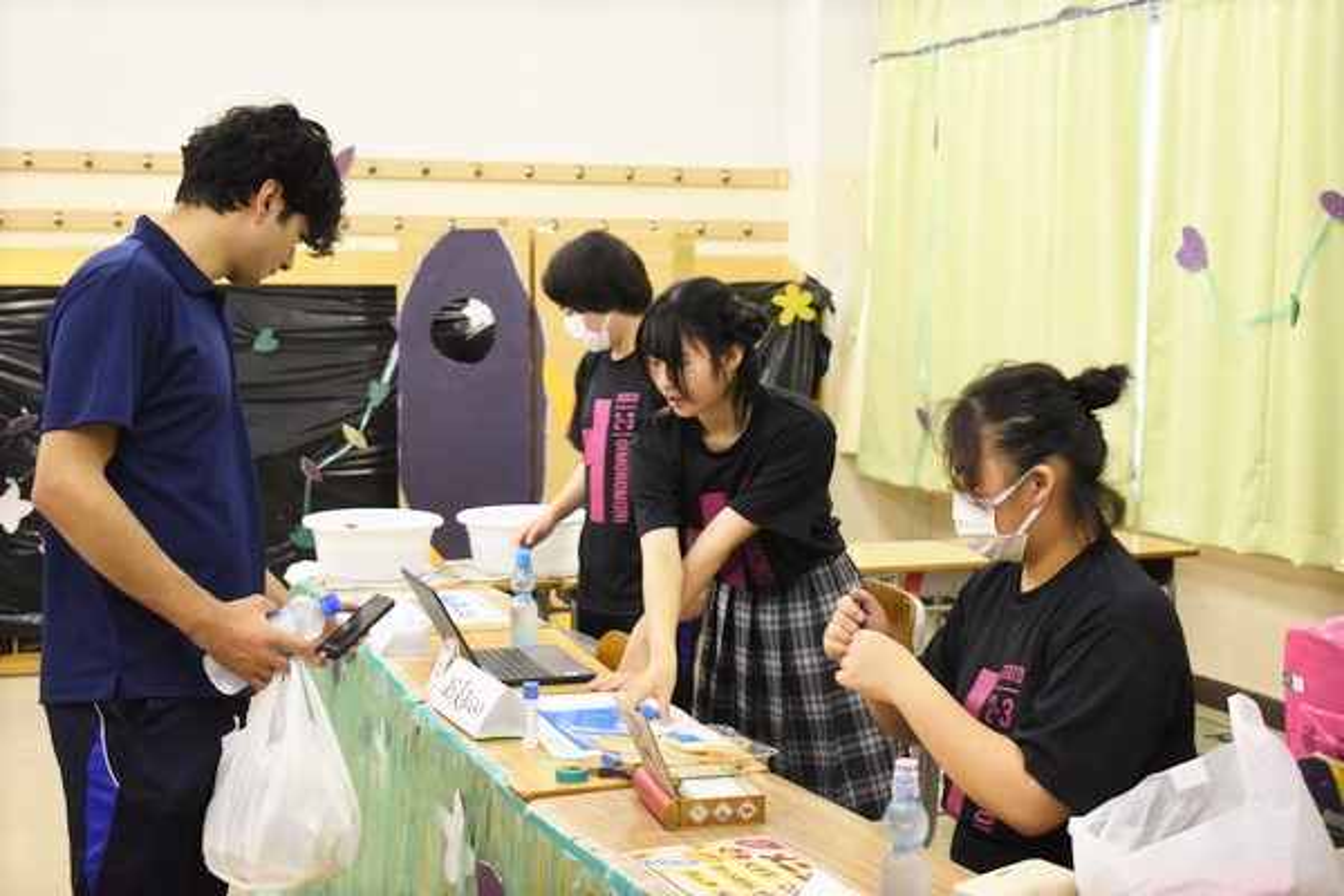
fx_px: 1904
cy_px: 448
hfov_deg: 38.9
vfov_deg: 26.5
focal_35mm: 51
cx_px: 672
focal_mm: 34
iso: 1000
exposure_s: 1/40
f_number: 4.5
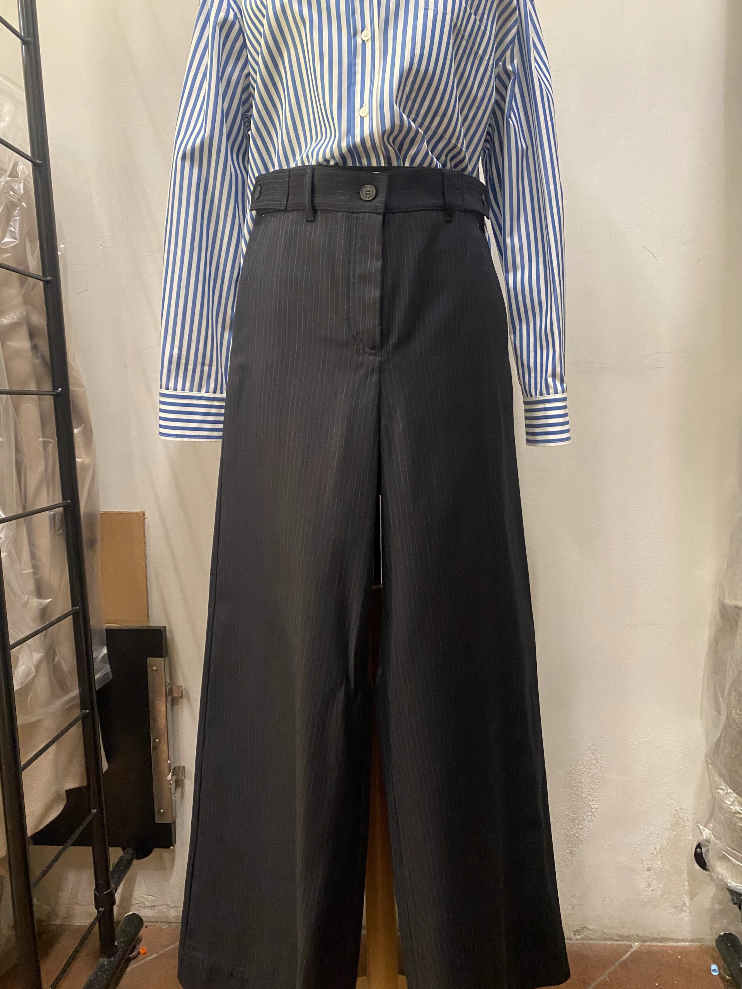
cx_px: 371
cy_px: 494
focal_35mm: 26
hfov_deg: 53.1
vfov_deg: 67.3
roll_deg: +0.8
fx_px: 743
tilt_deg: -5.2
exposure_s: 1/50
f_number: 1.8
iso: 500
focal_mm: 4.25
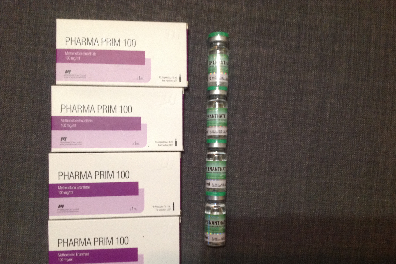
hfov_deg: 51.9
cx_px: 199
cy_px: 146
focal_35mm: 37
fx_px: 407
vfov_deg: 35.9
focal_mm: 4.28
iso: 200
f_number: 2.4
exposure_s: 1/15
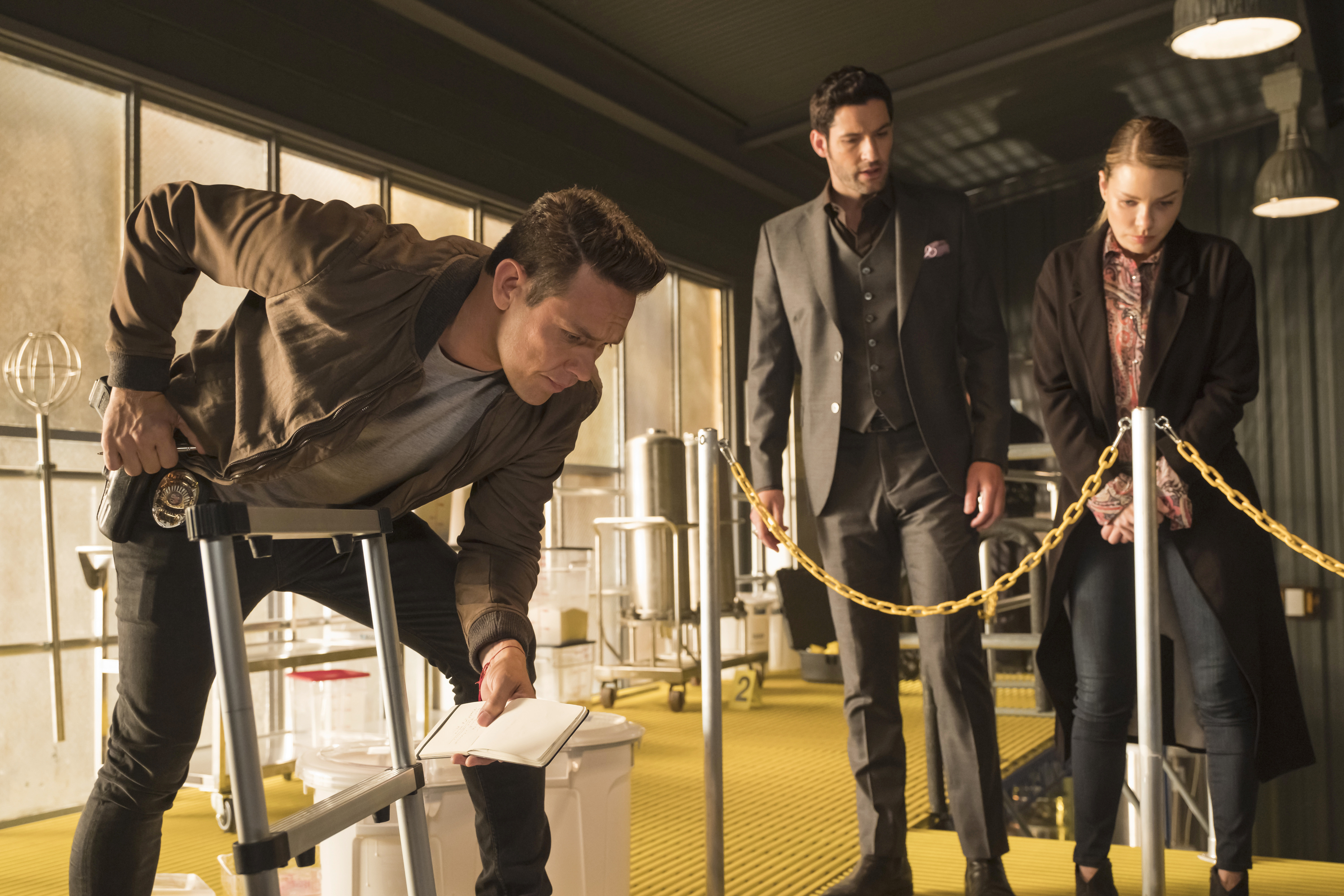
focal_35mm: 37
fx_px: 1381
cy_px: 448
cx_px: 672
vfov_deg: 35.9
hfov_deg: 51.9
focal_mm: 24.9
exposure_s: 1/125
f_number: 3.2
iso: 2500
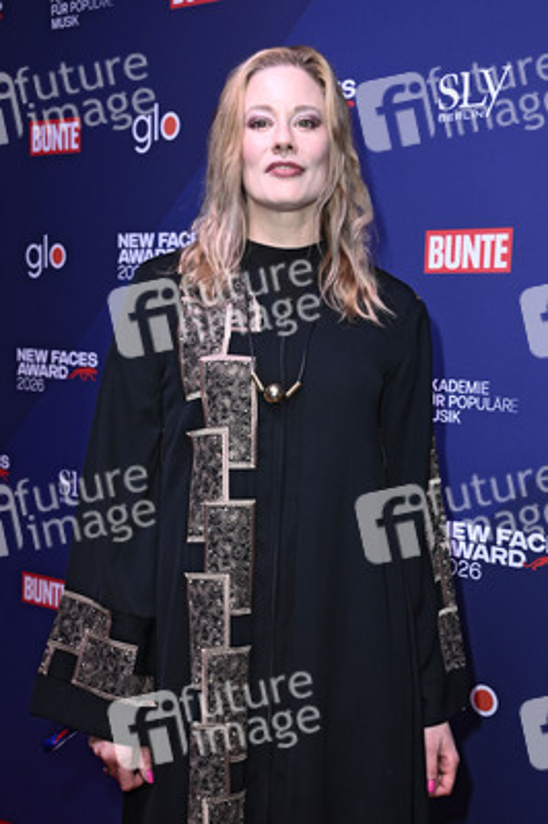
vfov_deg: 39.6
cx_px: 274
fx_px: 1144
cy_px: 412
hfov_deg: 26.9
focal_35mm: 50
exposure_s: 1/250
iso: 1000
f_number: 5.6
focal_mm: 50
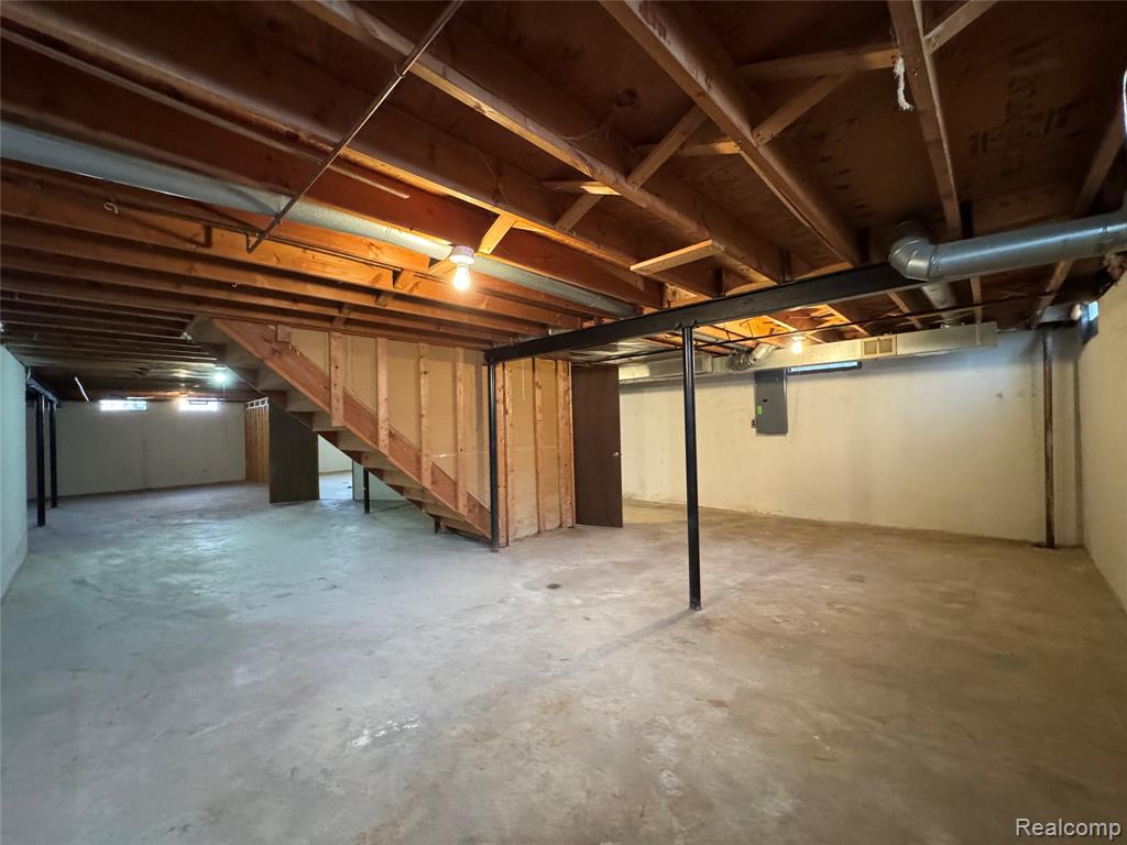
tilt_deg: -0.9
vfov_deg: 85.7
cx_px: 564
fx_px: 456
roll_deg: +2.1
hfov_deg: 102.1
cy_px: 422
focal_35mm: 14
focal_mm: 2.22
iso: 1250
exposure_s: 1/60
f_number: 2.2
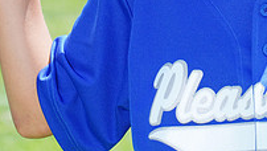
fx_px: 3862
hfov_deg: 4.0
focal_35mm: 545
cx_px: 258
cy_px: -67
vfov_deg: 2.2
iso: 200
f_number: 9
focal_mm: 181
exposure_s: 1/200
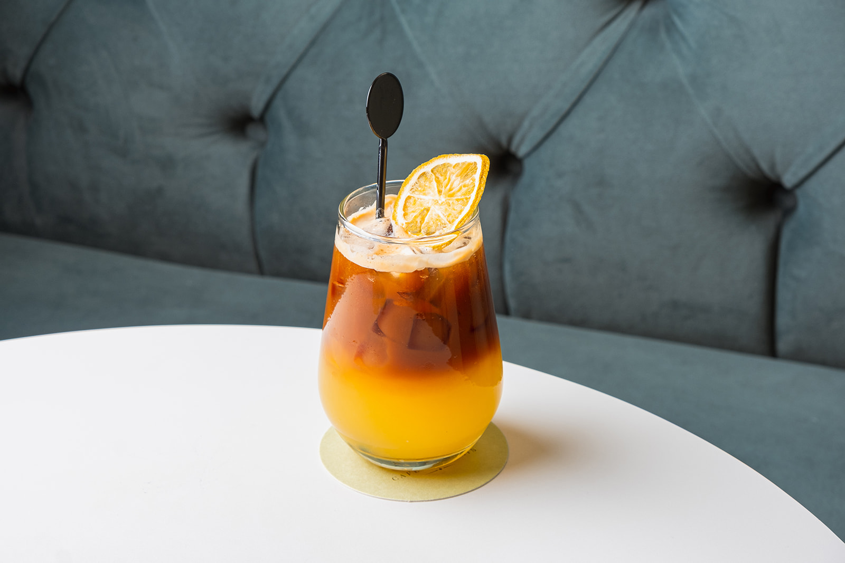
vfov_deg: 16.5
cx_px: 422
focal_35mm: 83
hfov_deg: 24.5
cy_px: 282
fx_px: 1948
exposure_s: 1/100
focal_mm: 55
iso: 200
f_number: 8
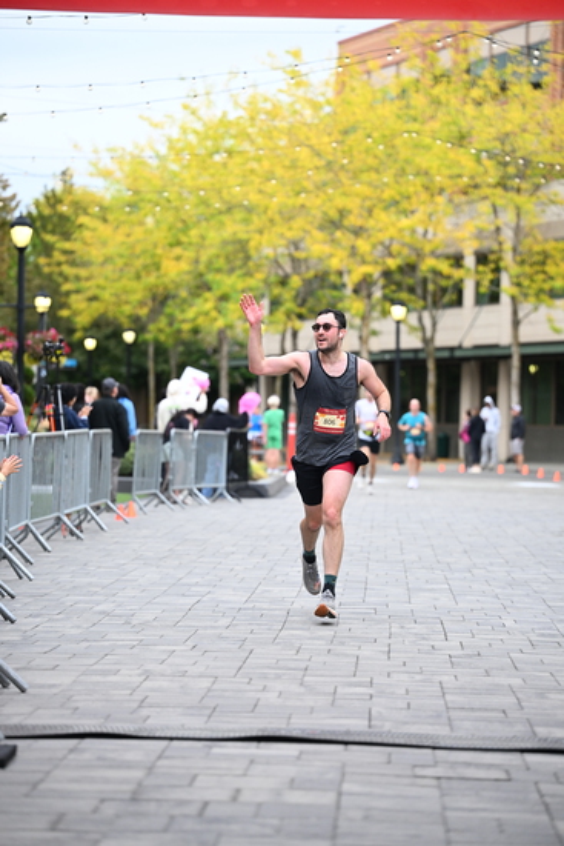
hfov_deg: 11.9
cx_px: 282
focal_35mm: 115
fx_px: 2701
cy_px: 423
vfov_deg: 17.8
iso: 1000
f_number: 2.8
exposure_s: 1/1600
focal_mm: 115
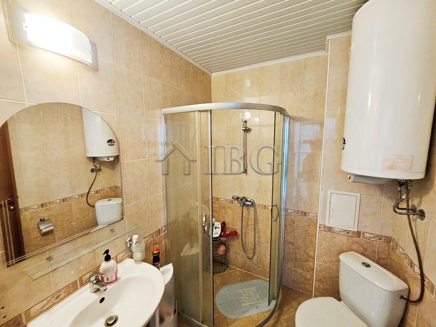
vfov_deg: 89.9
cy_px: 164
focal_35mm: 13
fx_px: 164
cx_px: 218
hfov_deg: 106.2
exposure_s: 1/50
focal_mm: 1.7
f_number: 2.2
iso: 400
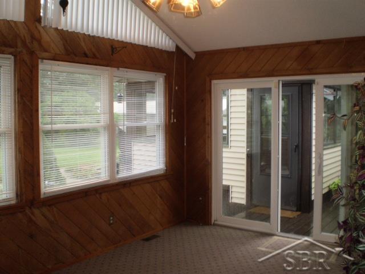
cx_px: 182
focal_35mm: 36
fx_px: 380
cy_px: 137
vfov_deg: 39.7
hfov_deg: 51.4
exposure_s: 1/30
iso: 125
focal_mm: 6.3
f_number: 3.1
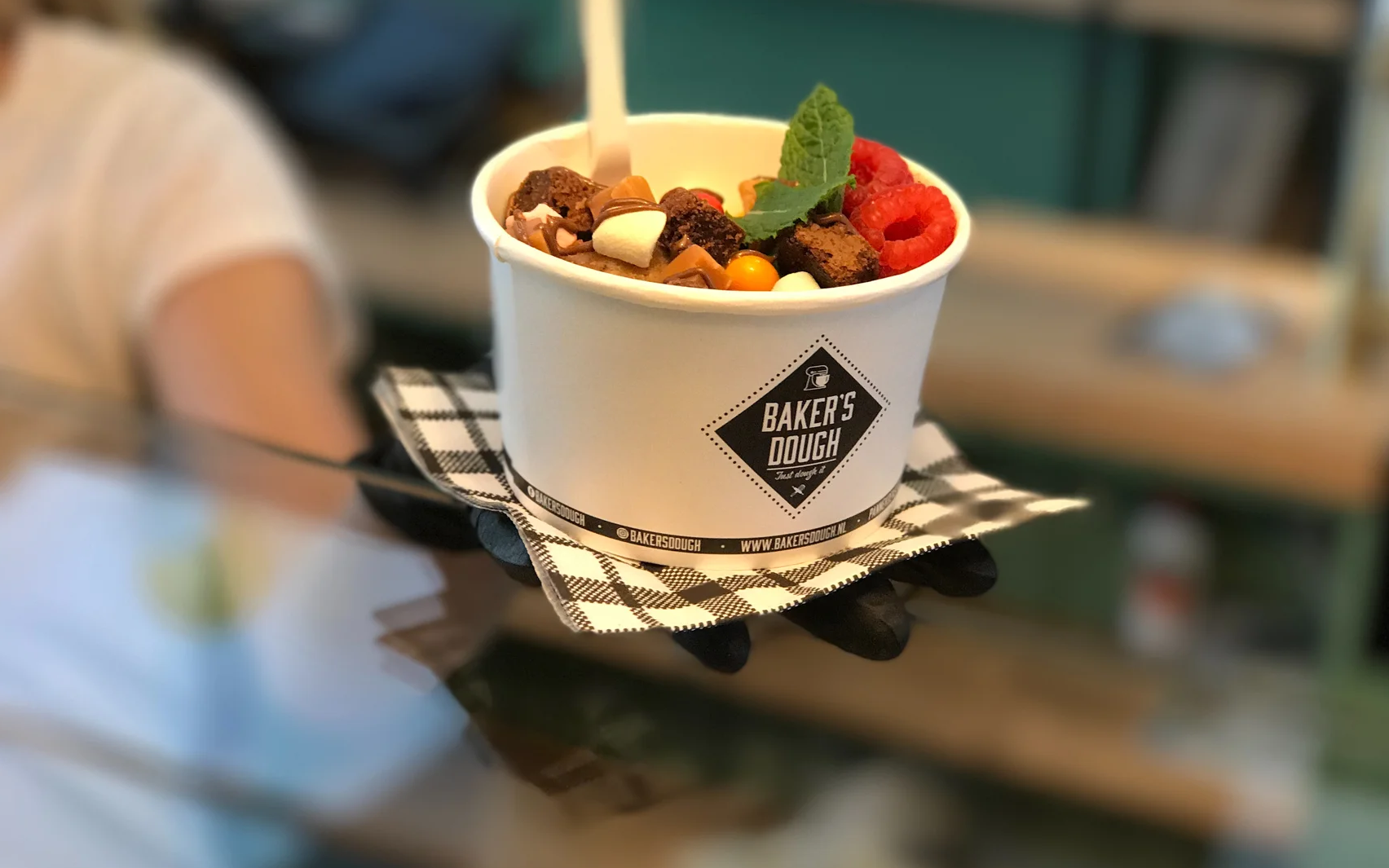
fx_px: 2309
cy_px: 363
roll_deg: -2.2
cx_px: 699
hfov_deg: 33.5
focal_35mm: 61
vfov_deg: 21.3
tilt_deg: -20.2
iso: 250
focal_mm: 6.6
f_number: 2.8
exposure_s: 1/50
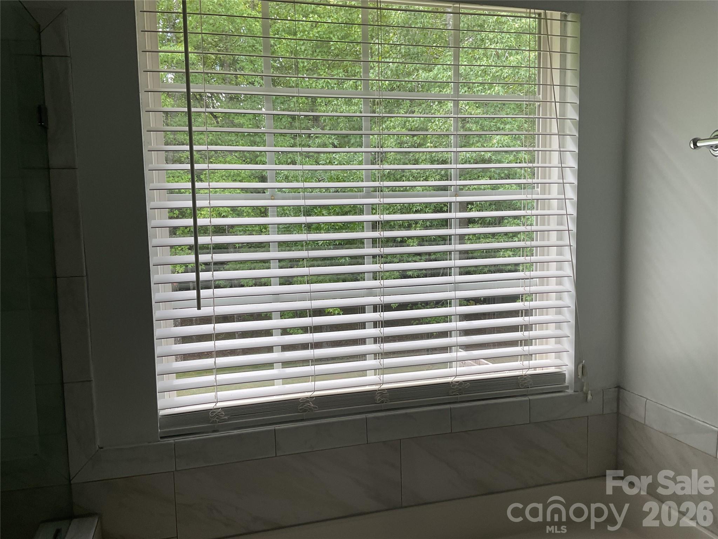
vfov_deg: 48.2
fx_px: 602
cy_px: 270
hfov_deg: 61.7
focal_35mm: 29
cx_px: 359
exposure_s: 1/120
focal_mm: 3
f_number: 1.8
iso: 20
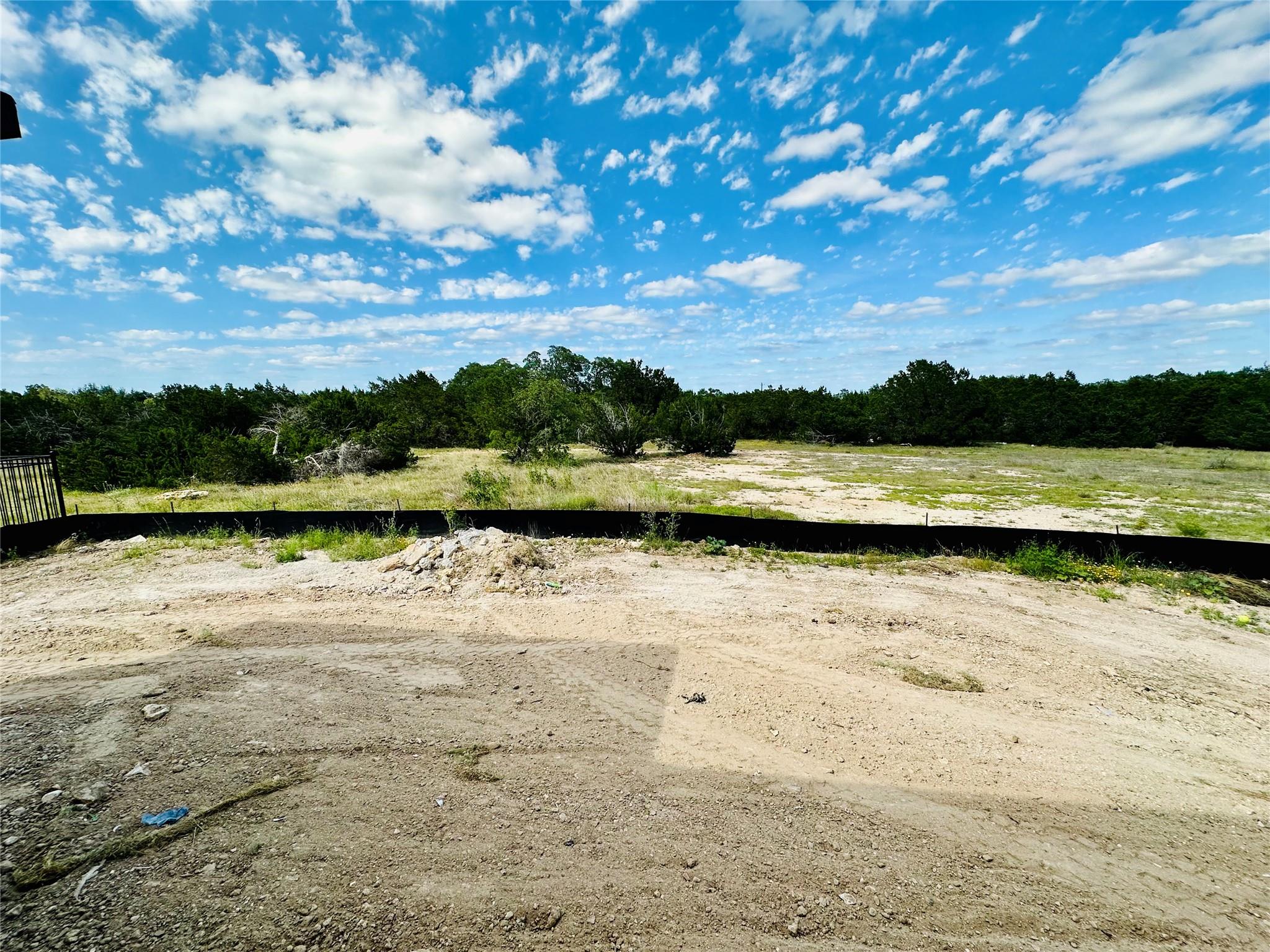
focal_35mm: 14
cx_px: 635
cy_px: 476
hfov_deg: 102.1
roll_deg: +0.8
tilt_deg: -8.4
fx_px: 514
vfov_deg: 85.7
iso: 50
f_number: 2.2
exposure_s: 1/1916
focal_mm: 2.22
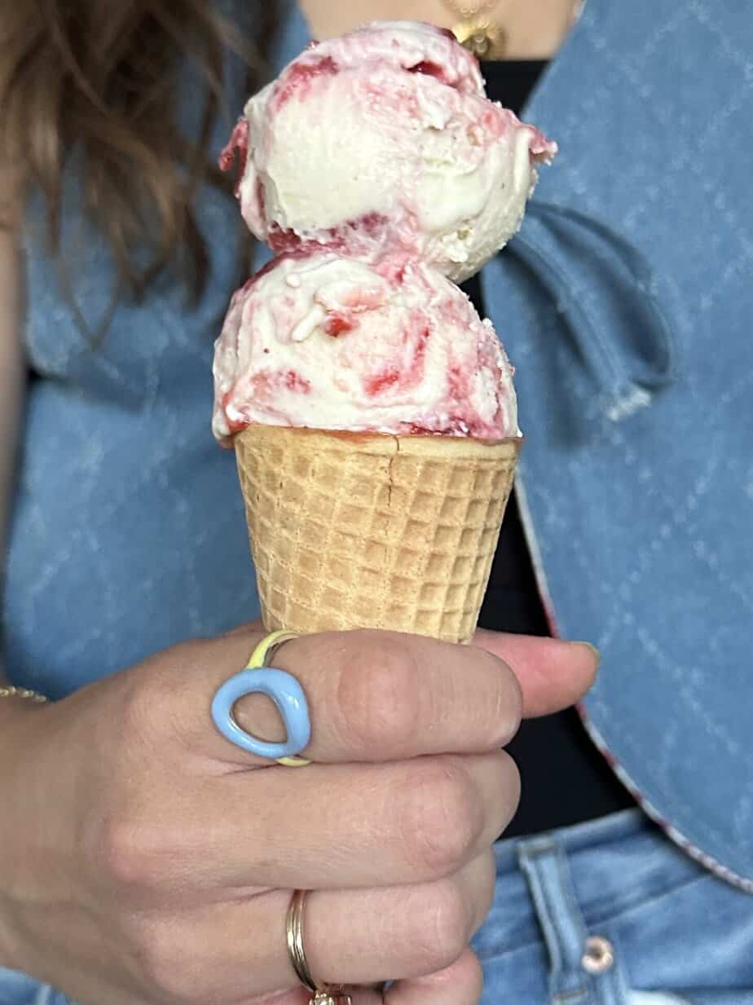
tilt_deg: -3.0
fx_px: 696
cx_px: 376
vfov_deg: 71.6
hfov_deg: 56.8
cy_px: 502
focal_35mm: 24
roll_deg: -0.9
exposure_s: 1/60
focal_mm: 6.86
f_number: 1.78
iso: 400
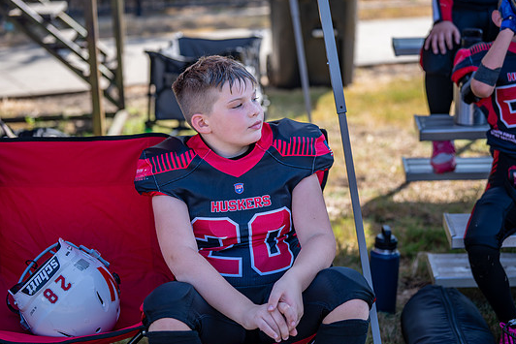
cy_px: 156
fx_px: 1219
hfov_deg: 23.9
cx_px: 249
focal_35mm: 85
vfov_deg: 16.1
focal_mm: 70
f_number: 2.8
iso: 160
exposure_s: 1/800
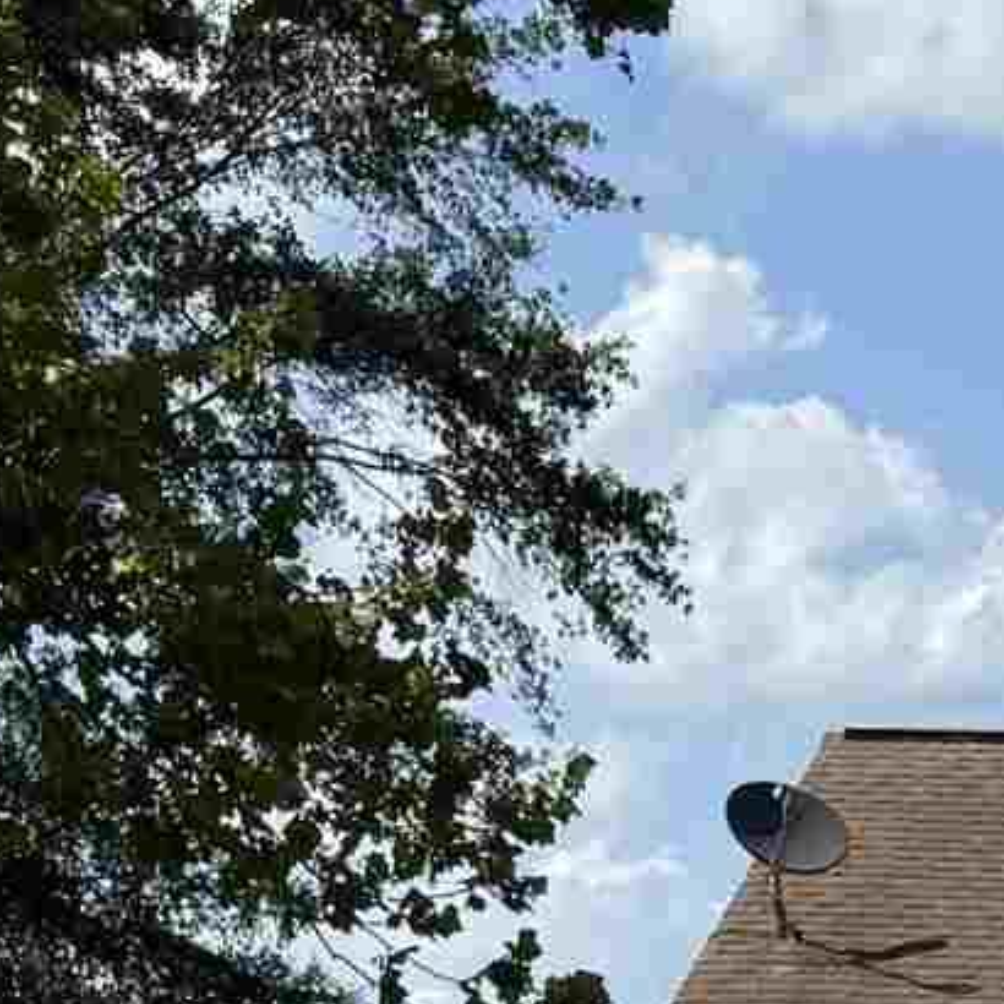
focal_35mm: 159
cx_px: 2001
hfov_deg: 10.2
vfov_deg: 10.0
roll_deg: -0.8
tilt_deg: -7.0
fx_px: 5217
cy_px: 2113
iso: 80
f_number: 1.78
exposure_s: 1/4673
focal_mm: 6.76
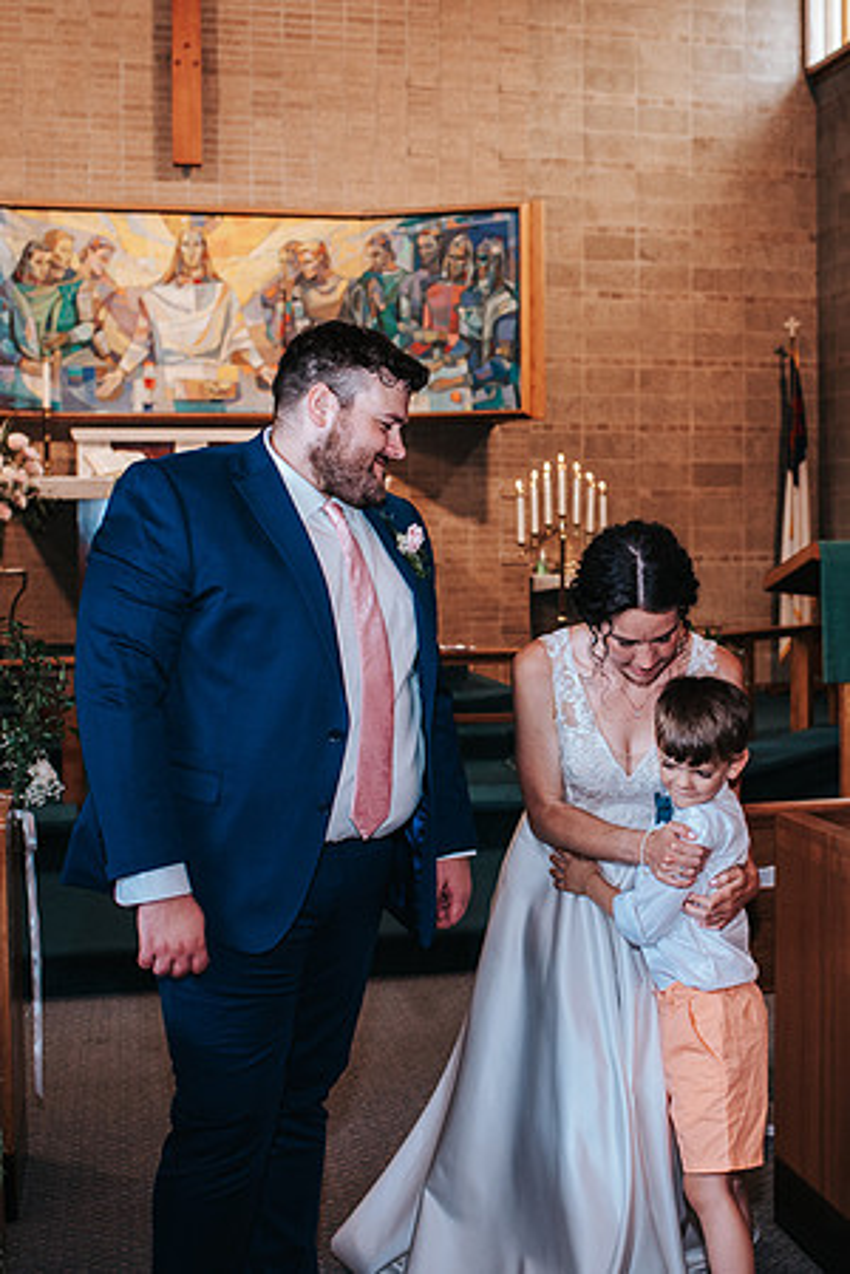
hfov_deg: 25.5
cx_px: 621
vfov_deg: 37.9
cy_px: 637
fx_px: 1858
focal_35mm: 52
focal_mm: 35
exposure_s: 1/125
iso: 900
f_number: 3.2
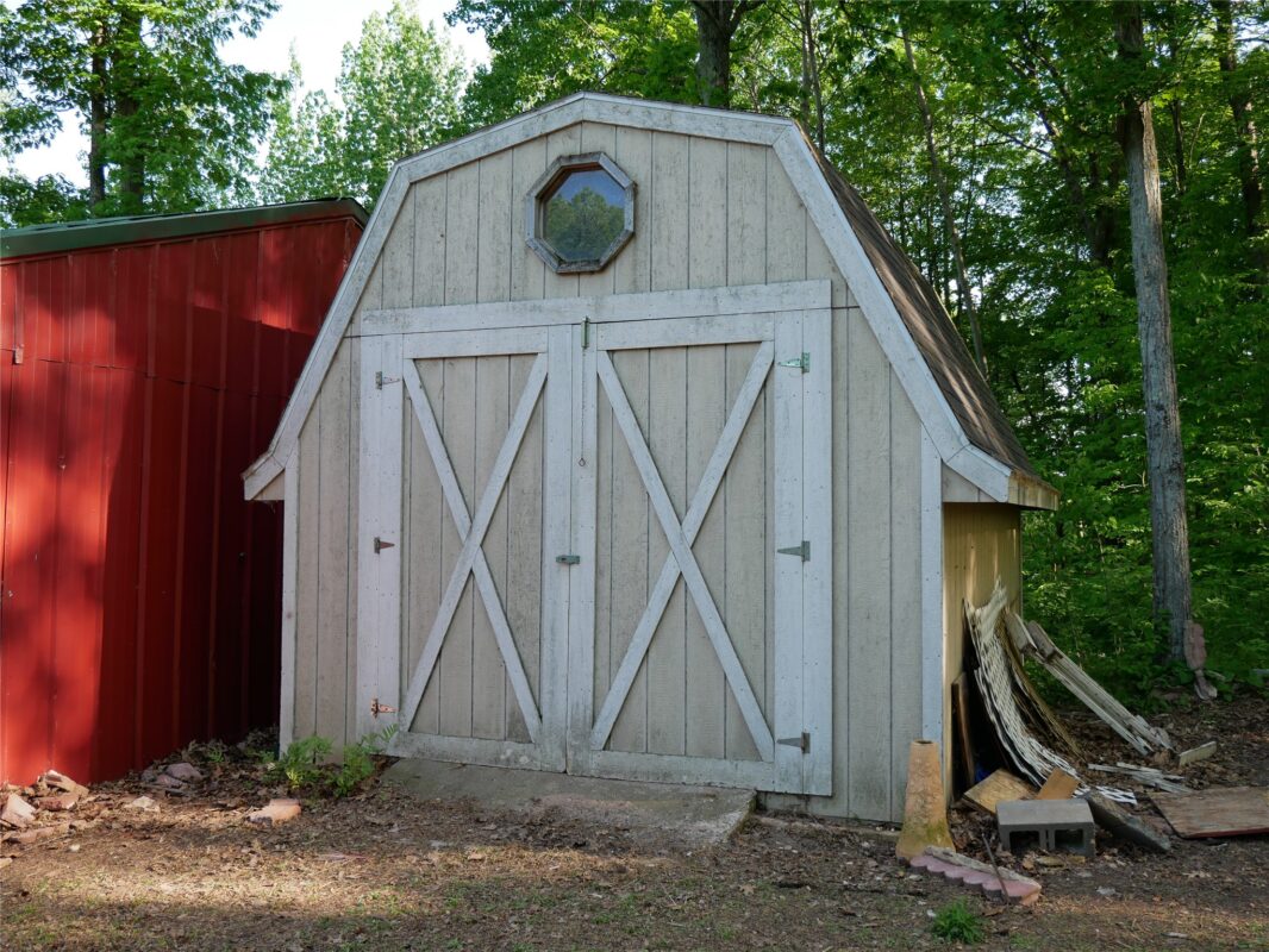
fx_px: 1247
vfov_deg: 41.8
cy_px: 476
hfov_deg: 53.9
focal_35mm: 34
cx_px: 634
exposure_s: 1/160
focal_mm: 17
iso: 200
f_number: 4.5
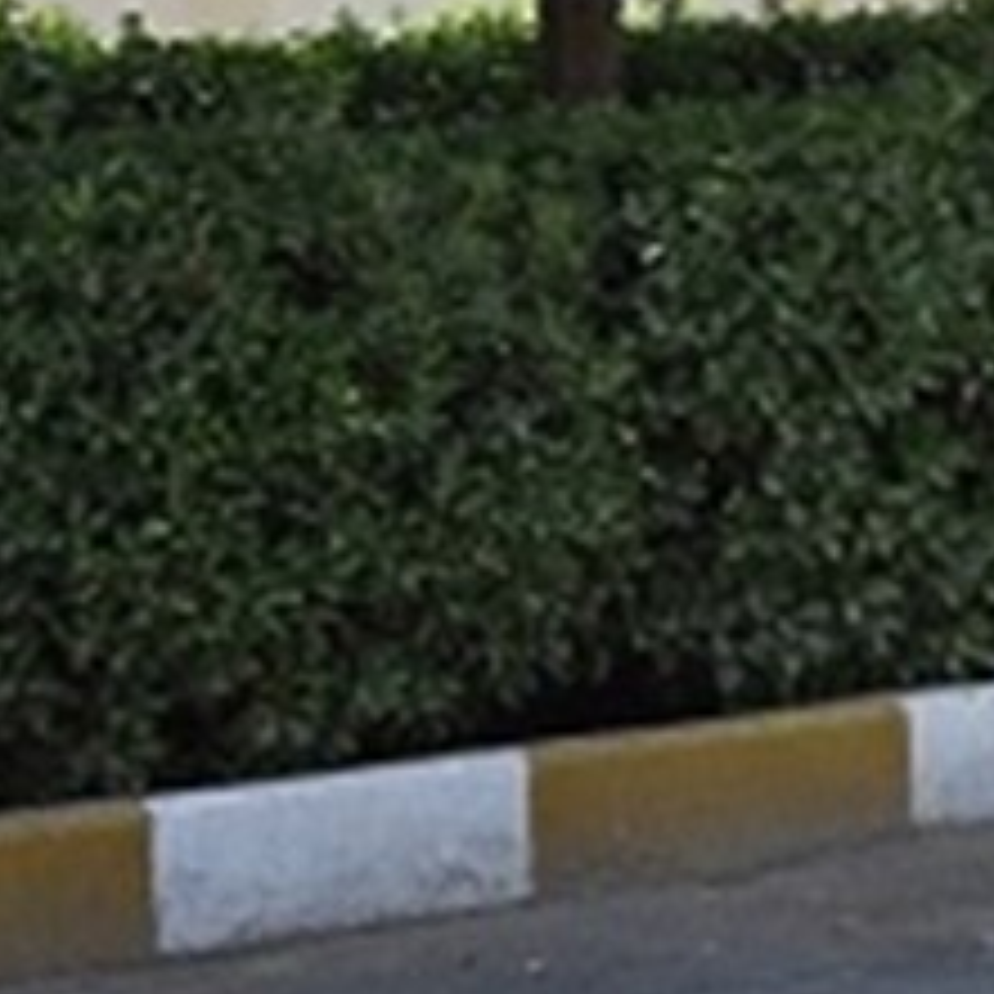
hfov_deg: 2.8
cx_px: 2204
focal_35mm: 620
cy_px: -121
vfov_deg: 2.8
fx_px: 20141
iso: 200
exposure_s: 1/125
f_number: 10
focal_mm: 105
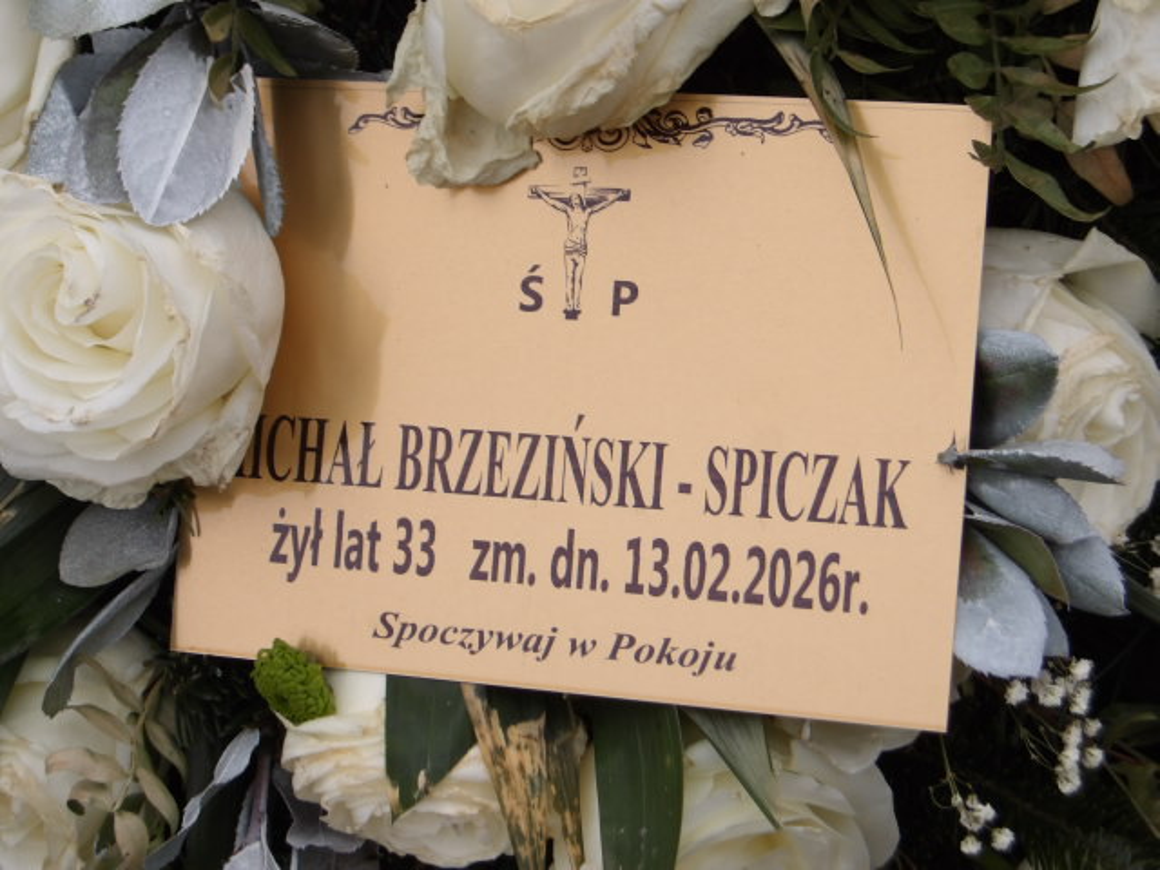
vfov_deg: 17.0
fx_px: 2915
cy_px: 435
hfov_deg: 22.5
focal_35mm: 87
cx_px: 580
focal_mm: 15.6
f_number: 5.6
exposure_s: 1/157
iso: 100
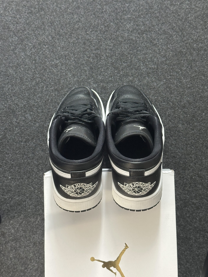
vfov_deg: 39.7
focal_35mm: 48
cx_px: 104
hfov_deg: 30.3
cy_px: 138
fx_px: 385
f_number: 1.78
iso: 500
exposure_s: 1/30
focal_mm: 6.86
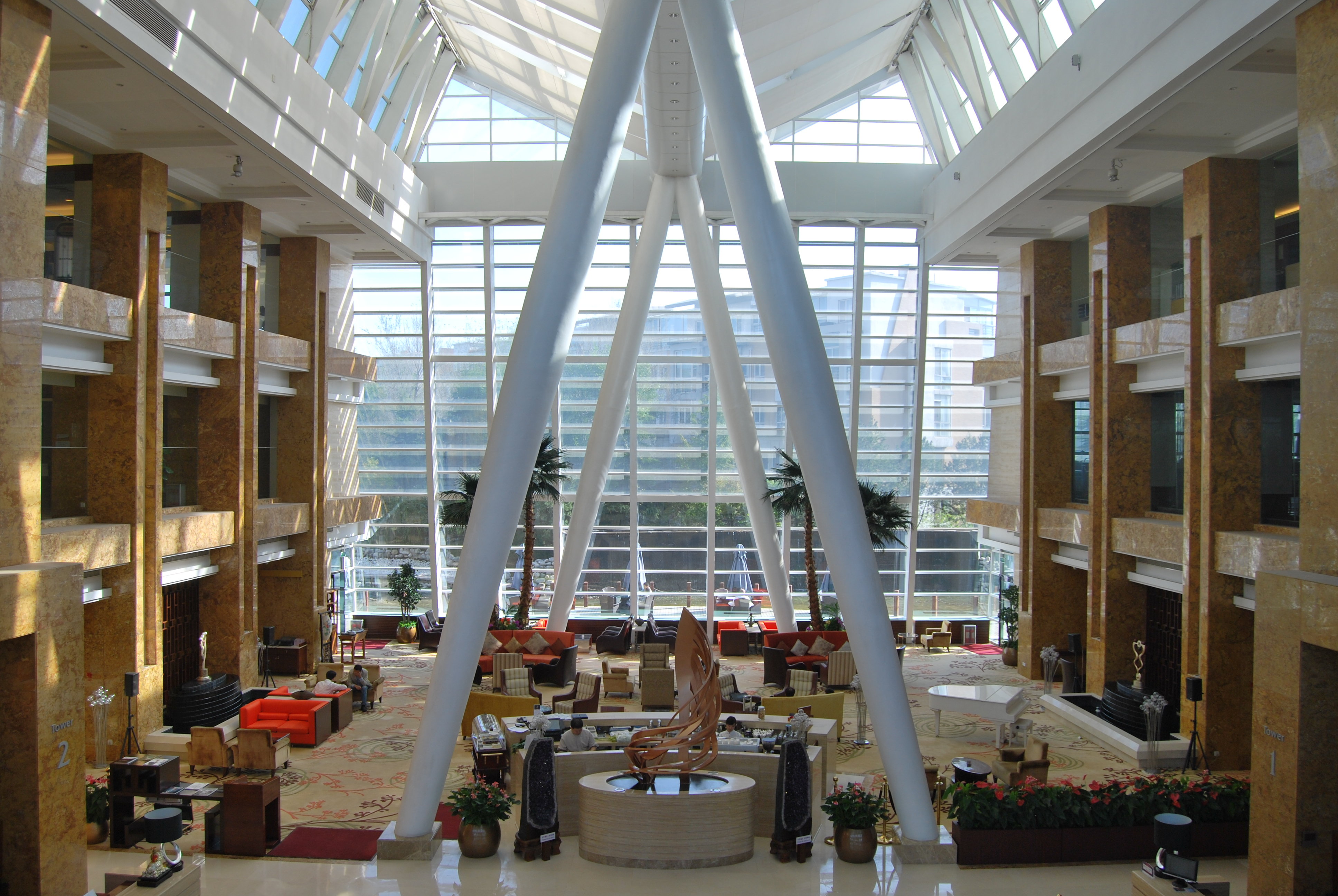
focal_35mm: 27
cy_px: 448
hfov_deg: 67.3
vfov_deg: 48.0
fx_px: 1005
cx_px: 669
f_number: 5
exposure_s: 1/125
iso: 100
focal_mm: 18
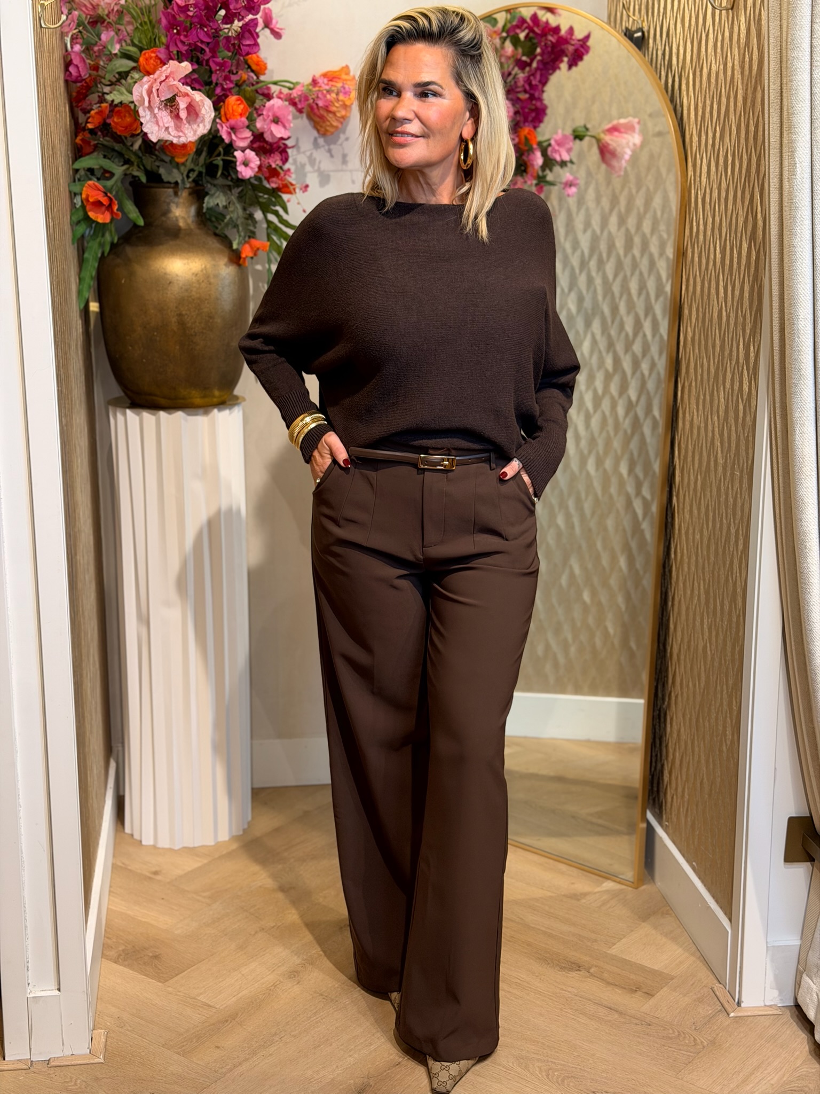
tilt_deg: -14.5
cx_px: 410
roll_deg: -0.3
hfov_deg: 30.3
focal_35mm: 48
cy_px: 547
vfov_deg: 39.7
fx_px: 1516
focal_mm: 6.76
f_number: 1.78
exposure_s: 1/100
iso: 80
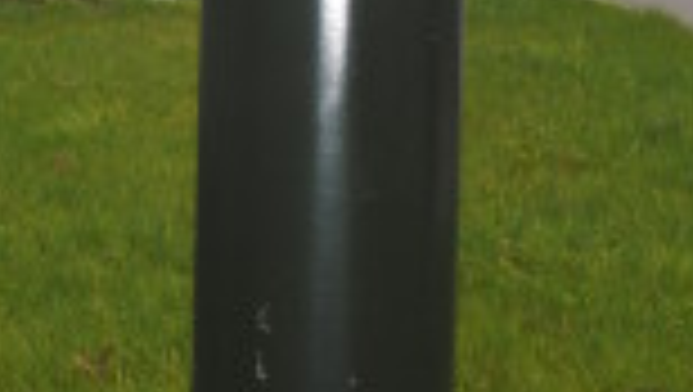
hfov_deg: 11.9
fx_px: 3275
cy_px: 99
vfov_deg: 6.8
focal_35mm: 178
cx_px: -14
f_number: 4.5
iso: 100
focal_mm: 29
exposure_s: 1/160
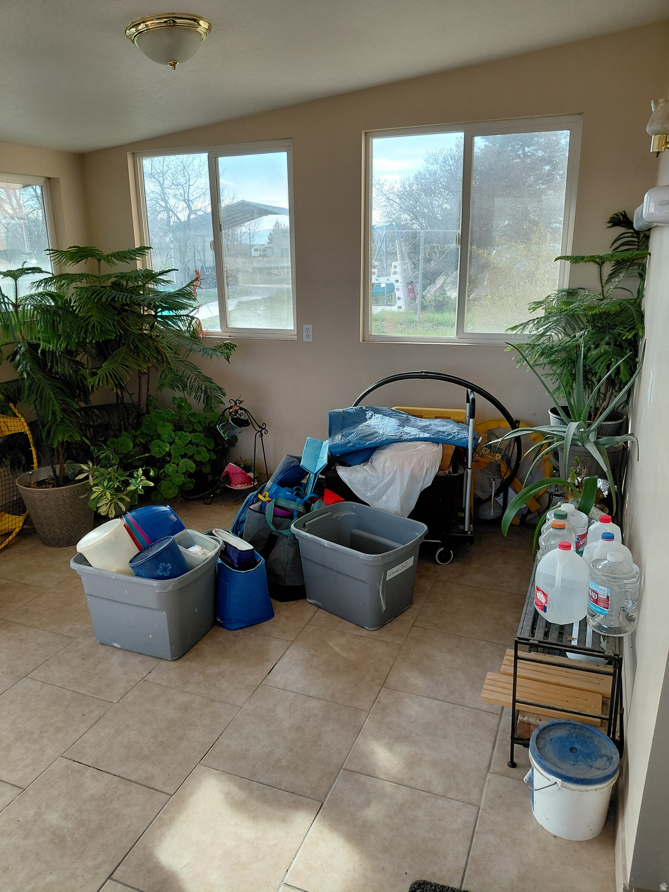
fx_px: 644
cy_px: 446
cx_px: 334
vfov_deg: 69.4
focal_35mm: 25
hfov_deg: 54.9
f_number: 1.8
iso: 50
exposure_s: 1/175
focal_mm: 4.69
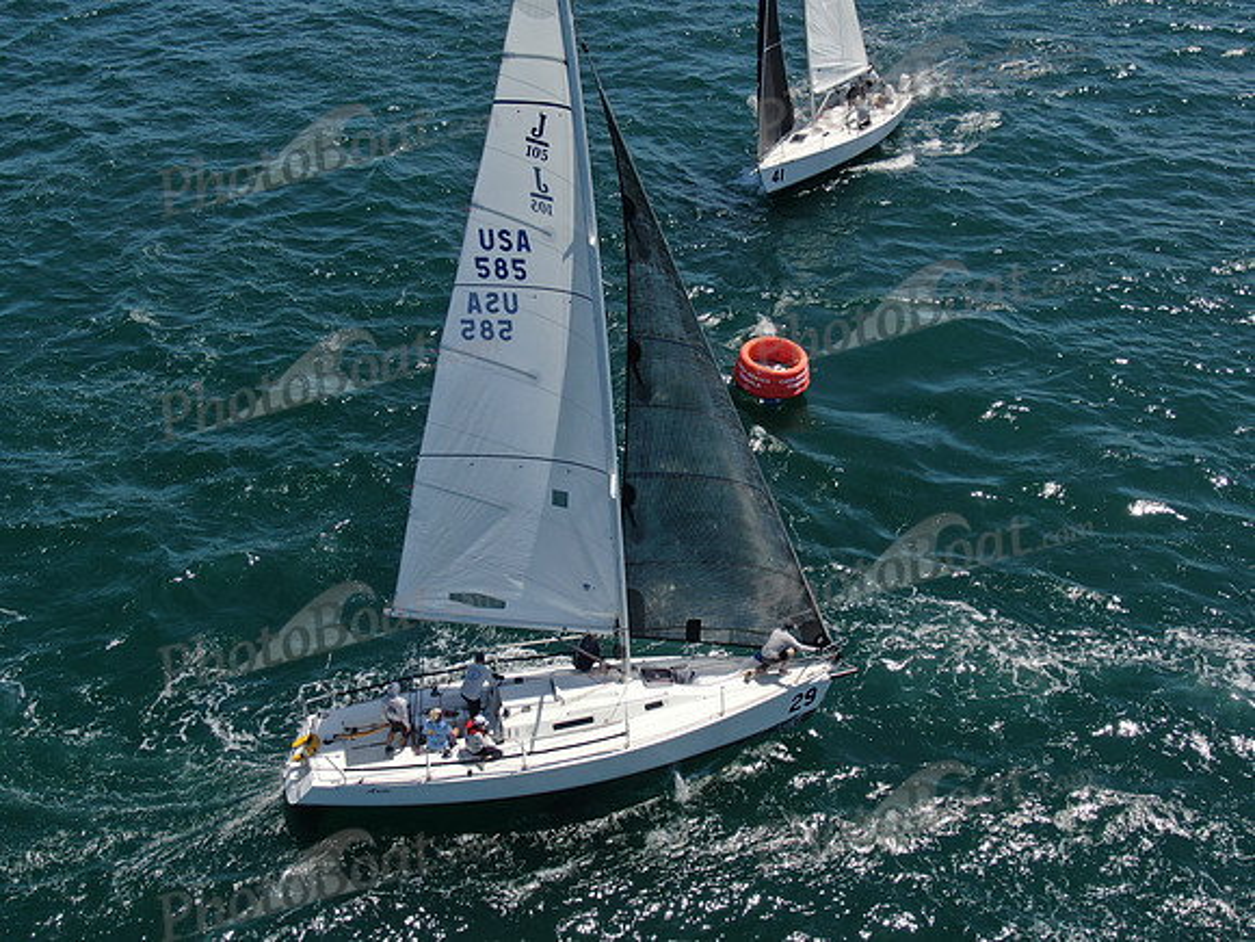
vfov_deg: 33.6
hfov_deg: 43.9
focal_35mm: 43
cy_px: 471
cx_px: 628
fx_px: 1559
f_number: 3.6
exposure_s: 1/1000
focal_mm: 7.39
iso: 100
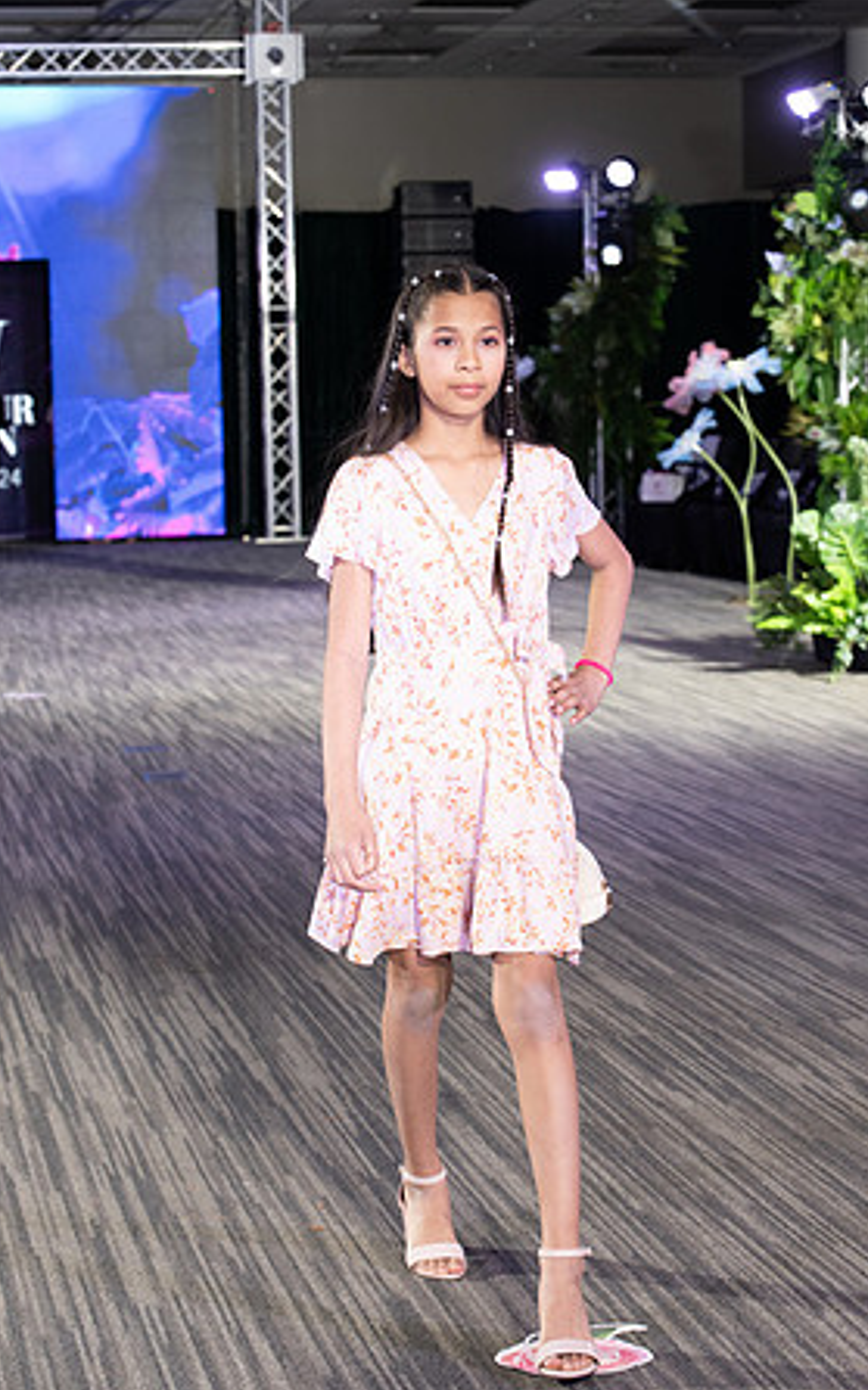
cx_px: 442
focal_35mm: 80
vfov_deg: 25.8
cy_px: 697
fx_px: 3031
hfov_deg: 16.3
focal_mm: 78
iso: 1600
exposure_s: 1/160
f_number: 6.3
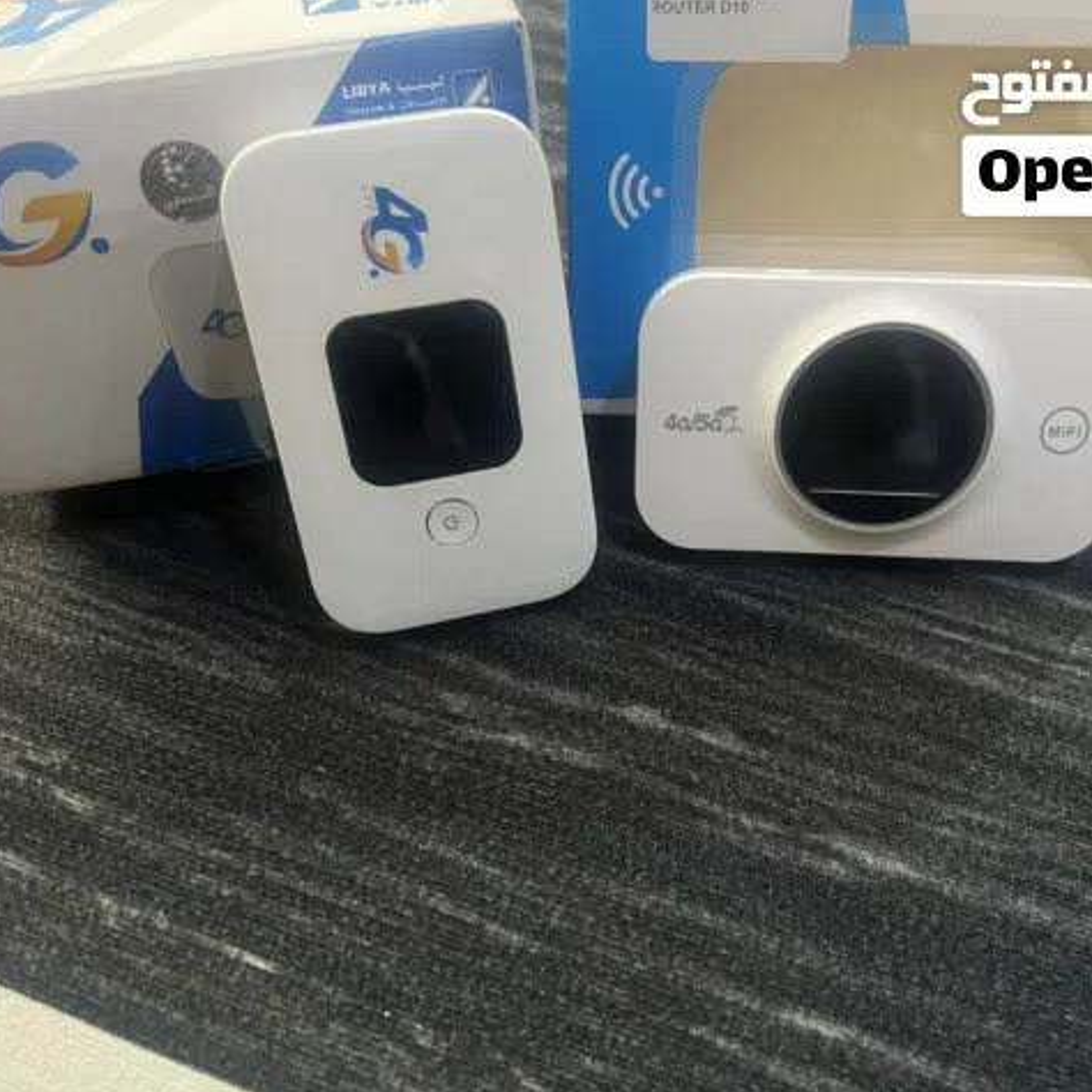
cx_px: 615
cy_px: 548
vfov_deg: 52.5
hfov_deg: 52.4
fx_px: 1106
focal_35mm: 31
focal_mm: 5.7
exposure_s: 1/33
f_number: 1.5
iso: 500
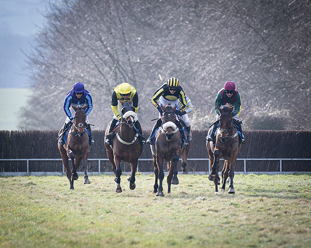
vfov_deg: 2.5
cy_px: 177
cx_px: 173
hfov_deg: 3.1
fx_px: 5777
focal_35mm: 628
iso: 400
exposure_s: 1/1600
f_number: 2.8
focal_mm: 200
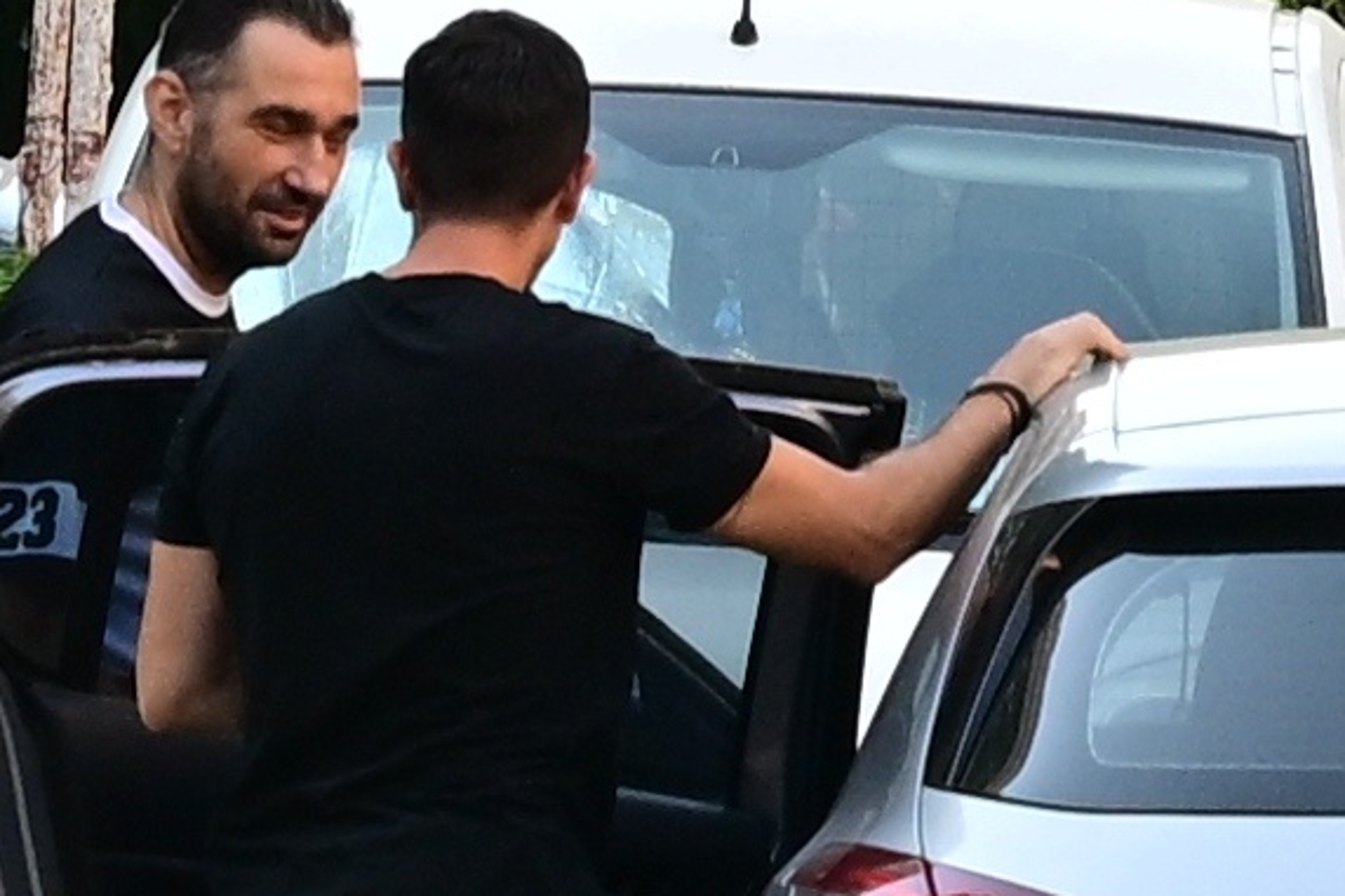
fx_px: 46835
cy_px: 350
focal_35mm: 1254
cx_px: 3066
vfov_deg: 1.1
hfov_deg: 1.6
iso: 560
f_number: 6.3
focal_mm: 120
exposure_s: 1/400
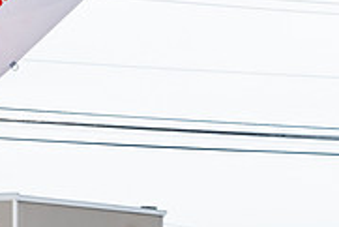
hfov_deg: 9.0
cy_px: 263
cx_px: 393
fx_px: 2130
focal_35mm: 226
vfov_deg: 6.1
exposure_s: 1/4000
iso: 800
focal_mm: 52
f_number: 4
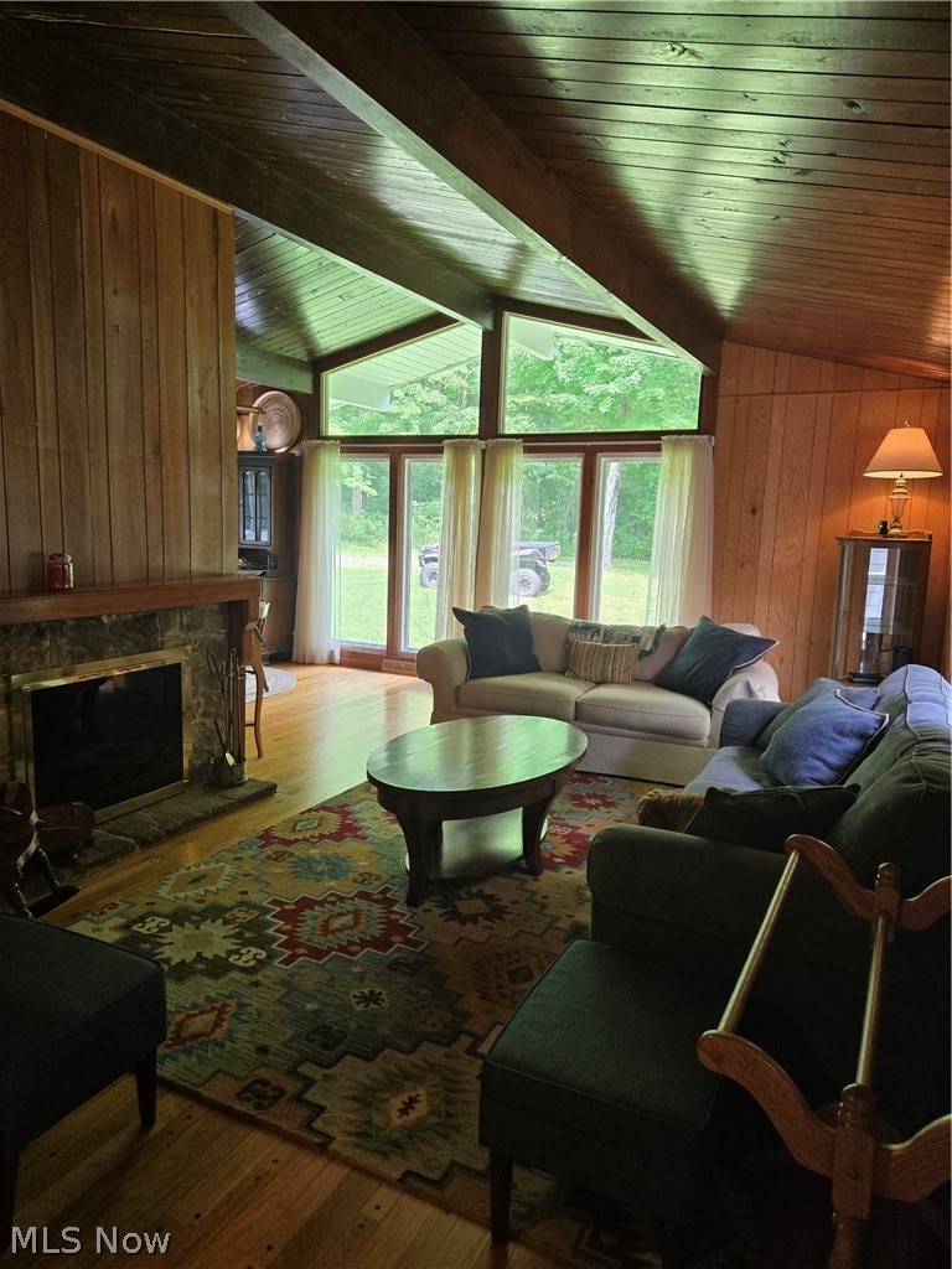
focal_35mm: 23
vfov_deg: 73.9
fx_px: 843
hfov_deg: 58.9
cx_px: 476
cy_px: 634
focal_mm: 5.4
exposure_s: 1/120
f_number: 1.8
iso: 200
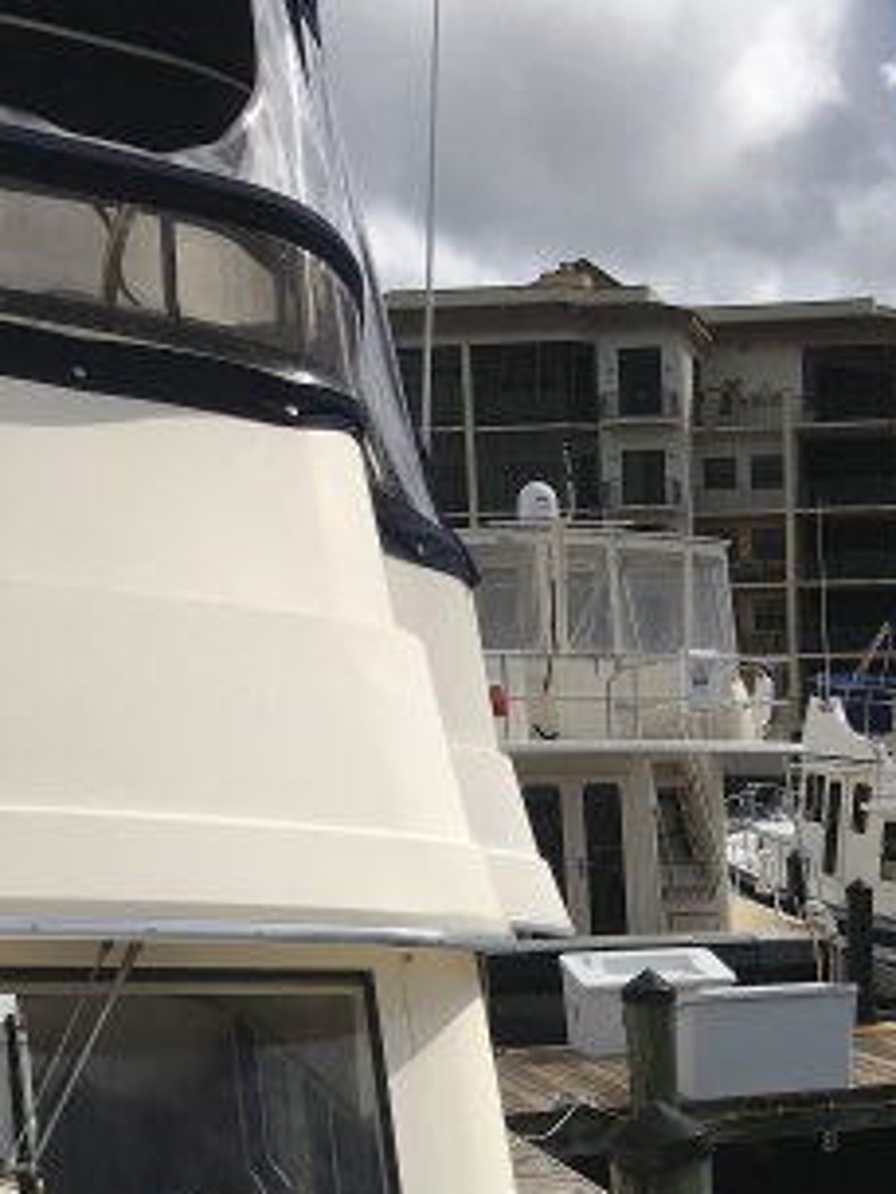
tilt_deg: -11.7
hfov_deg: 25.7
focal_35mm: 55
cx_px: 818
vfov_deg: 32.4
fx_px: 1897
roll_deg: -0.4
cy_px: 1171
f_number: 1.8
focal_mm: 3.99
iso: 20
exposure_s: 1/6410
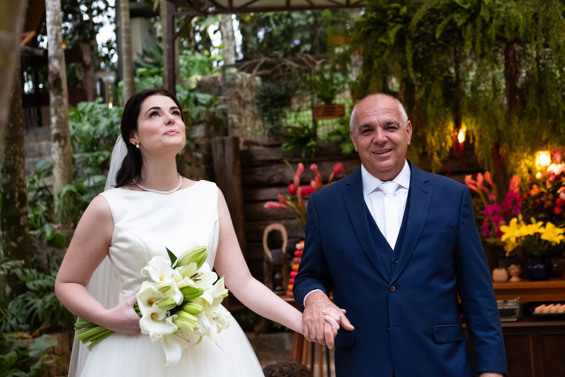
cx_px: 282
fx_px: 1177
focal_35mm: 75
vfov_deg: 18.2
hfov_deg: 27.0
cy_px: 188
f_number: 3.2
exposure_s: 1/320
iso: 1600
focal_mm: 50
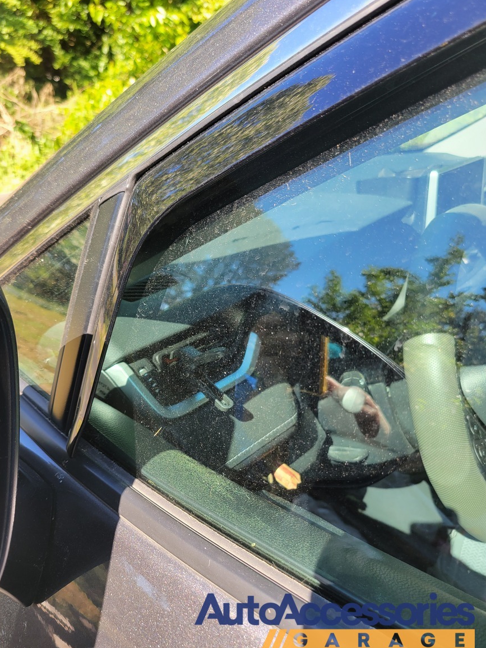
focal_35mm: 27
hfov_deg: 51.4
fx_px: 505
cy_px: 331
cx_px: 239
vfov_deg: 65.3
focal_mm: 5.4
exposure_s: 1/285
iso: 40
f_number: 1.8
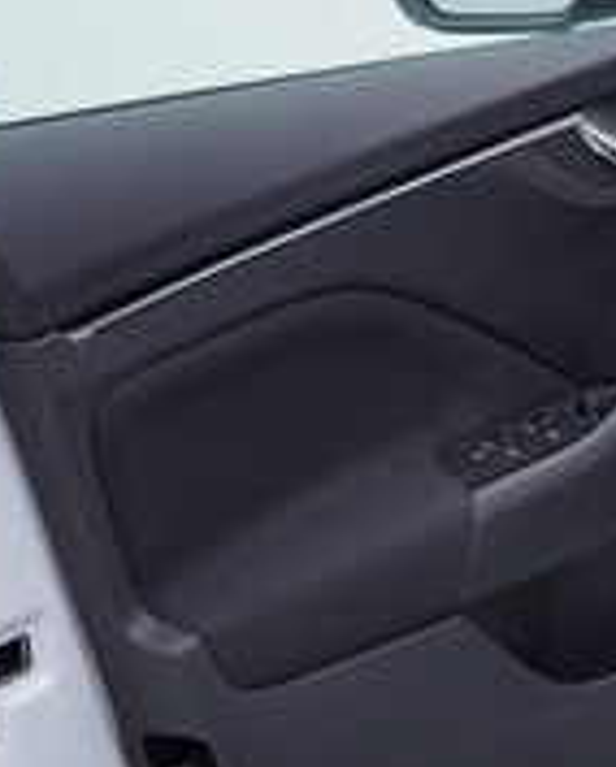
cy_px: 232
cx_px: 993
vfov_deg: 18.2
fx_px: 2389
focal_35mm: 105
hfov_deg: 13.6
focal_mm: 24
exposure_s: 1/60
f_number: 3.5
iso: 125
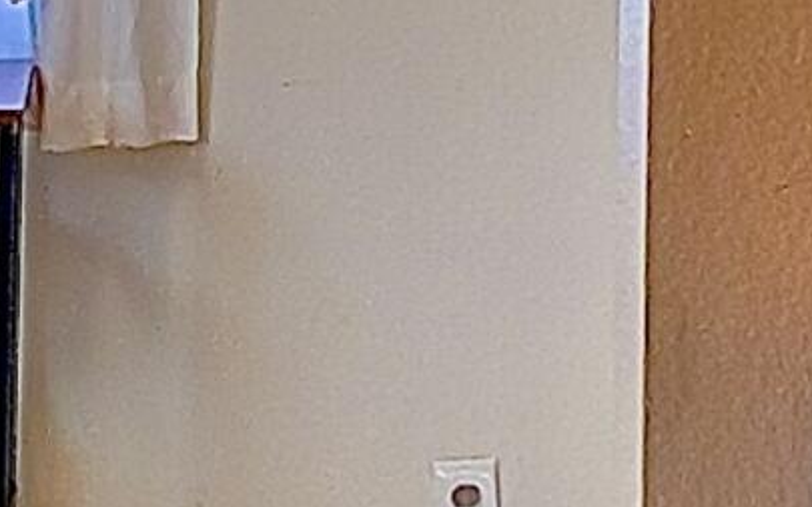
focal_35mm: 102
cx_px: 174
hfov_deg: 20.2
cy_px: -59
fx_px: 2257
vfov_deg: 12.6
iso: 40
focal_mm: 1.57
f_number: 1.8
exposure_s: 1/120
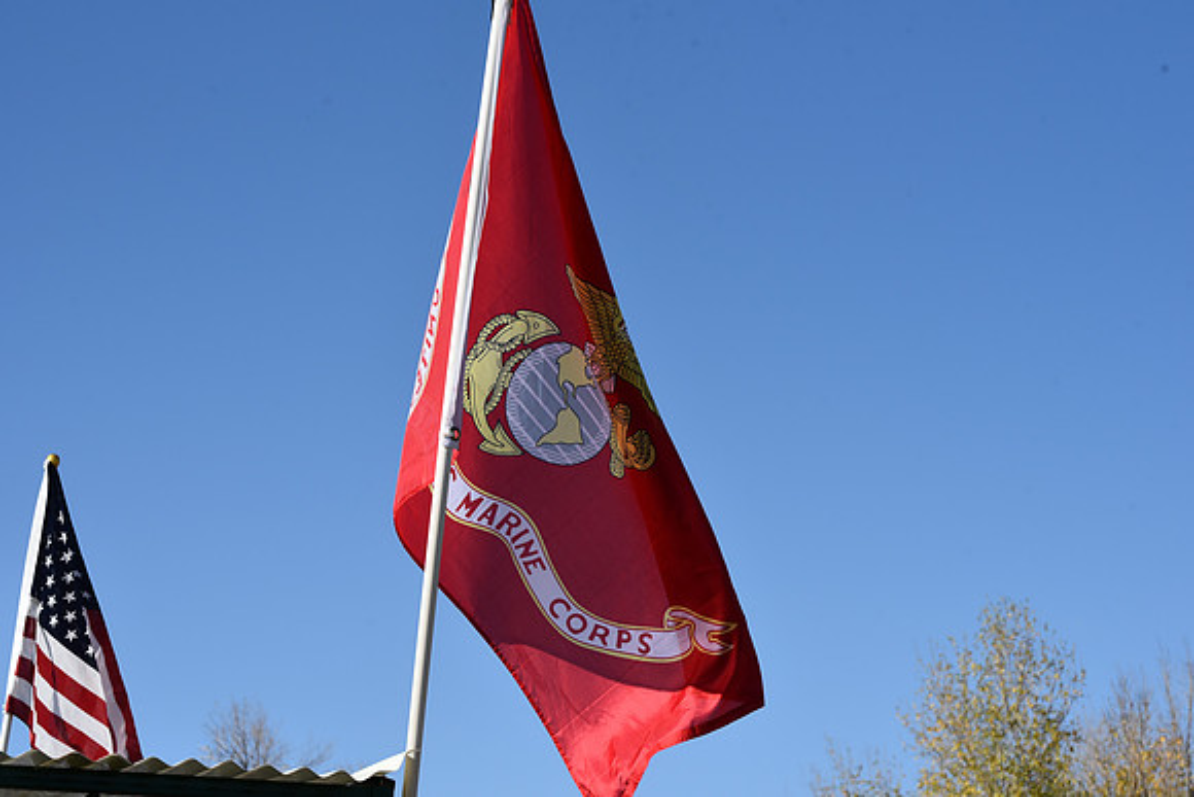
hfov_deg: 21.5
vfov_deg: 14.4
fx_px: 3151
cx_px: 597
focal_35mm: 95
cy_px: 398
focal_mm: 95
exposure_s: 1/400
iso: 200
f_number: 10
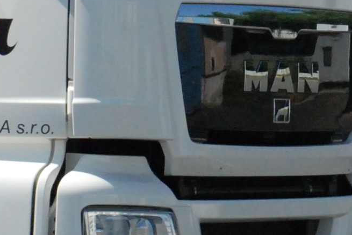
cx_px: 793
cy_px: -188
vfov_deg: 2.5
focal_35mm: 550
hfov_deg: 3.7
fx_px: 5382
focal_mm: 62
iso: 1000
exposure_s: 1/1600
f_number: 10
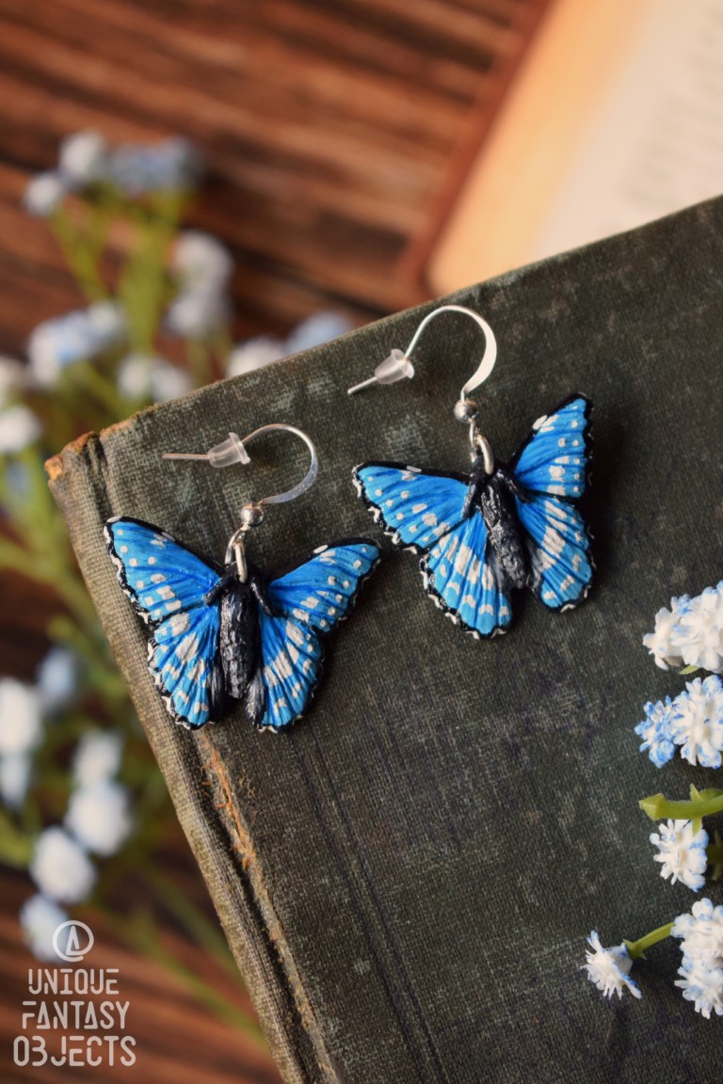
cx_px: 362
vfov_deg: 26.0
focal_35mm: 78
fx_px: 2350
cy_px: 542
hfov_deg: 17.5
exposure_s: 1/60
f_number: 5.6
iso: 1000
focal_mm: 52
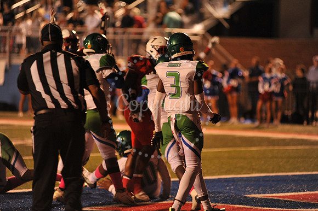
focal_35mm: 200
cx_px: 159
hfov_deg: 10.3
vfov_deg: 6.9
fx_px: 1766
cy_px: 106
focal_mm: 200
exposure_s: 1/200
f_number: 2.8
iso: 2000
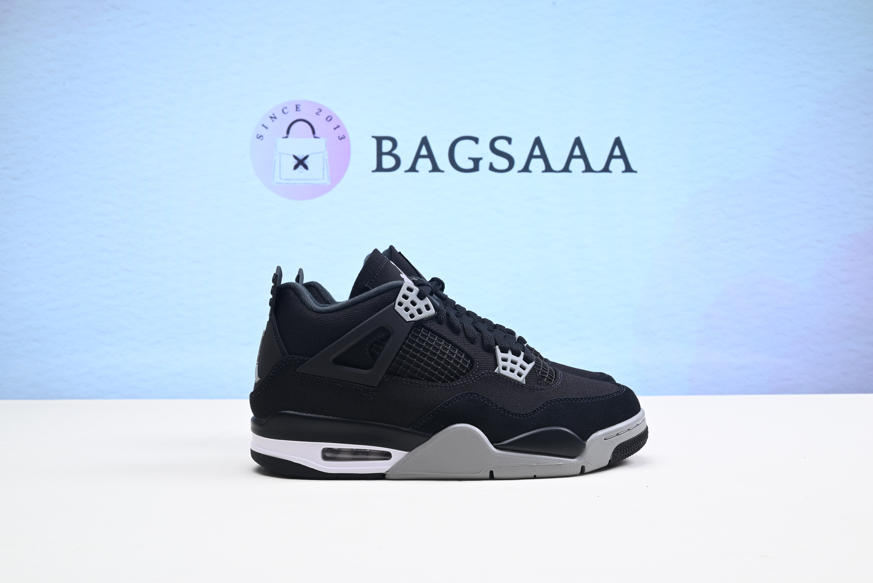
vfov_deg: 36.0
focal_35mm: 37
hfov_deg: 51.9
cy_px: 292
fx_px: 898
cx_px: 436
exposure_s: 1/2
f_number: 16
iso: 100
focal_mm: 37
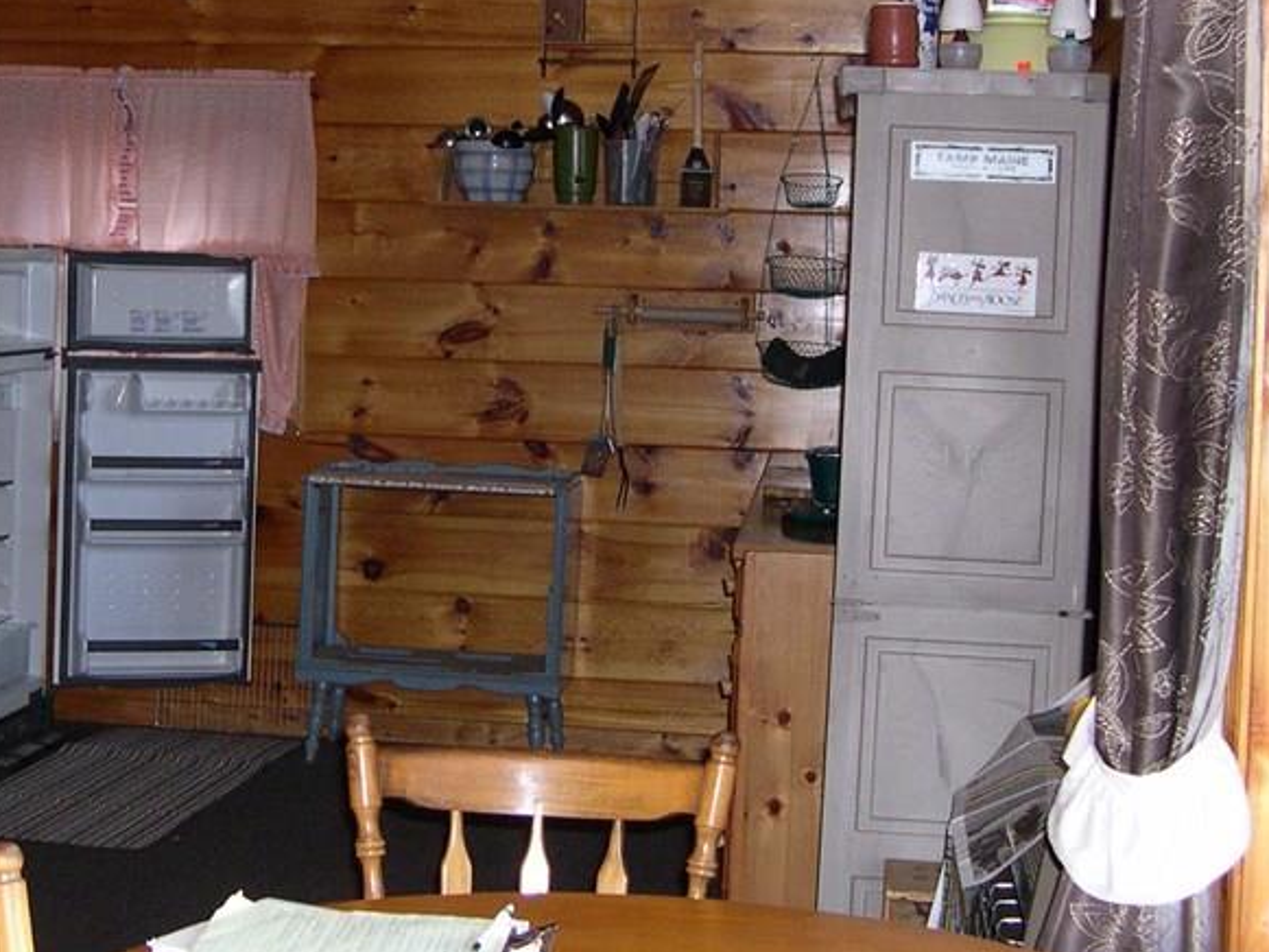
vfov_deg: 21.9
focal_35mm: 67
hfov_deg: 28.7
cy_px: 341
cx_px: 406
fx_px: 2457
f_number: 2.8
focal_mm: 8
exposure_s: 1/60
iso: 312
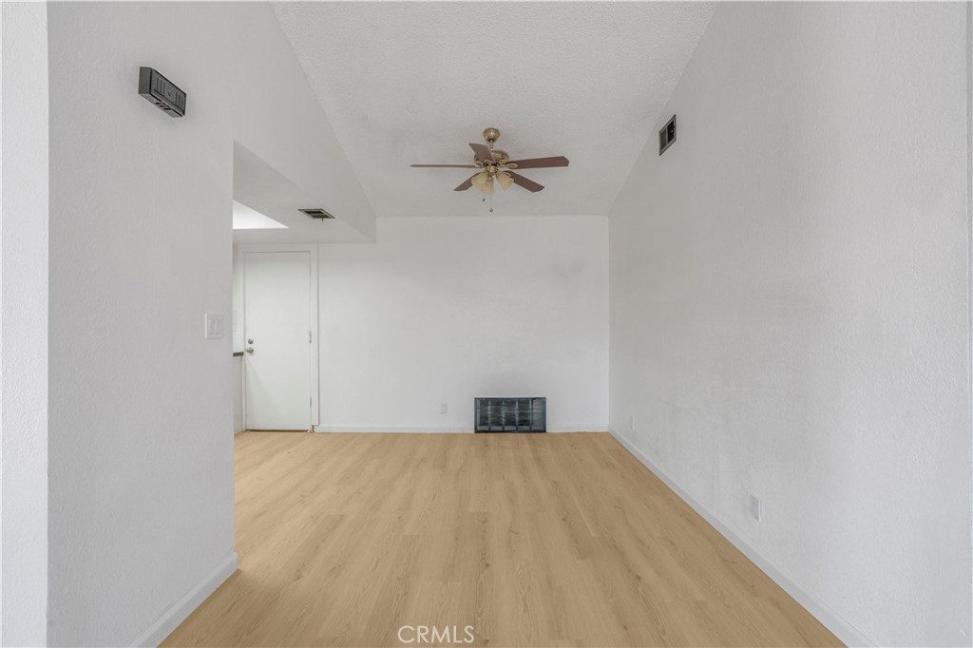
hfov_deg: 96.8
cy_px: 324
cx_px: 486
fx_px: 432
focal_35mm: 16
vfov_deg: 73.7
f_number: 10
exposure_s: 1/30
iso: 500
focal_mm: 16
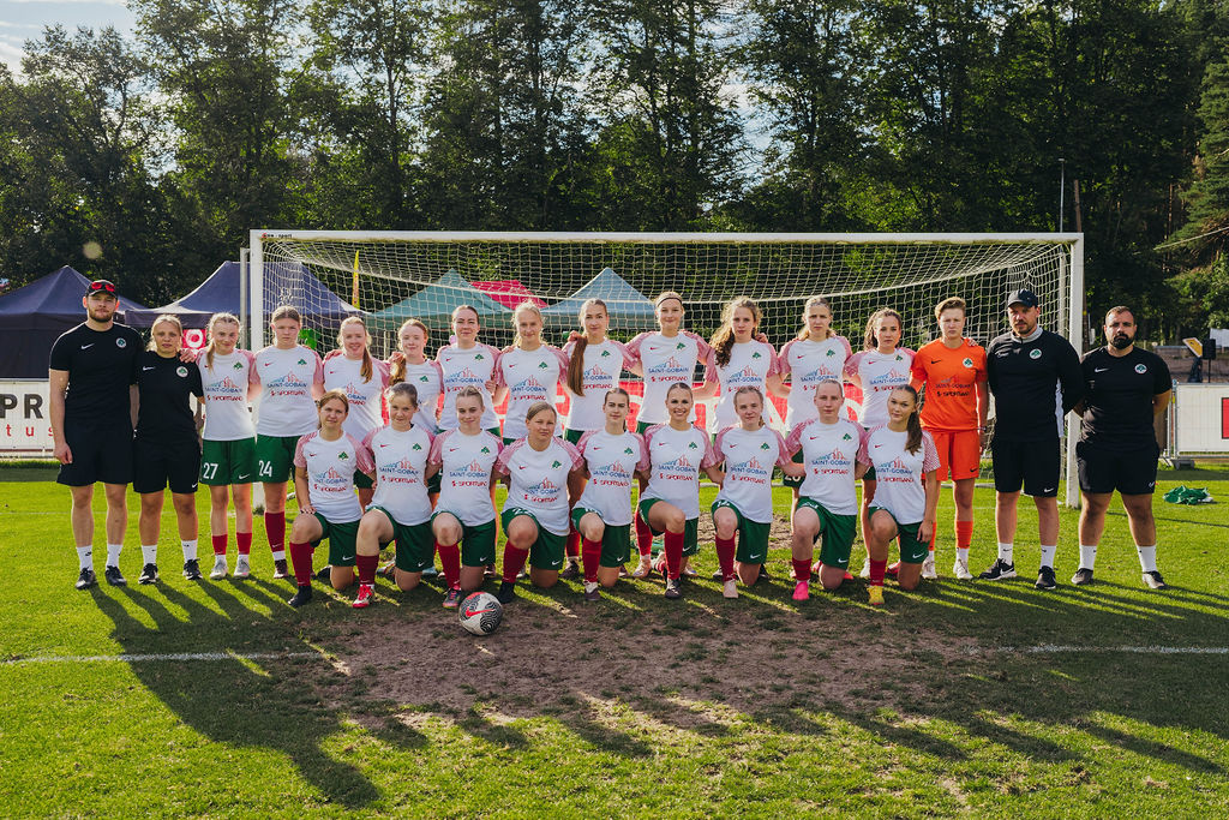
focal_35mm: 38
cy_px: 408
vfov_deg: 35.2
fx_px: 1291
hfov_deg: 50.9
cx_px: 642
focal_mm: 35
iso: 160
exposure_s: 1/800
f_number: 5
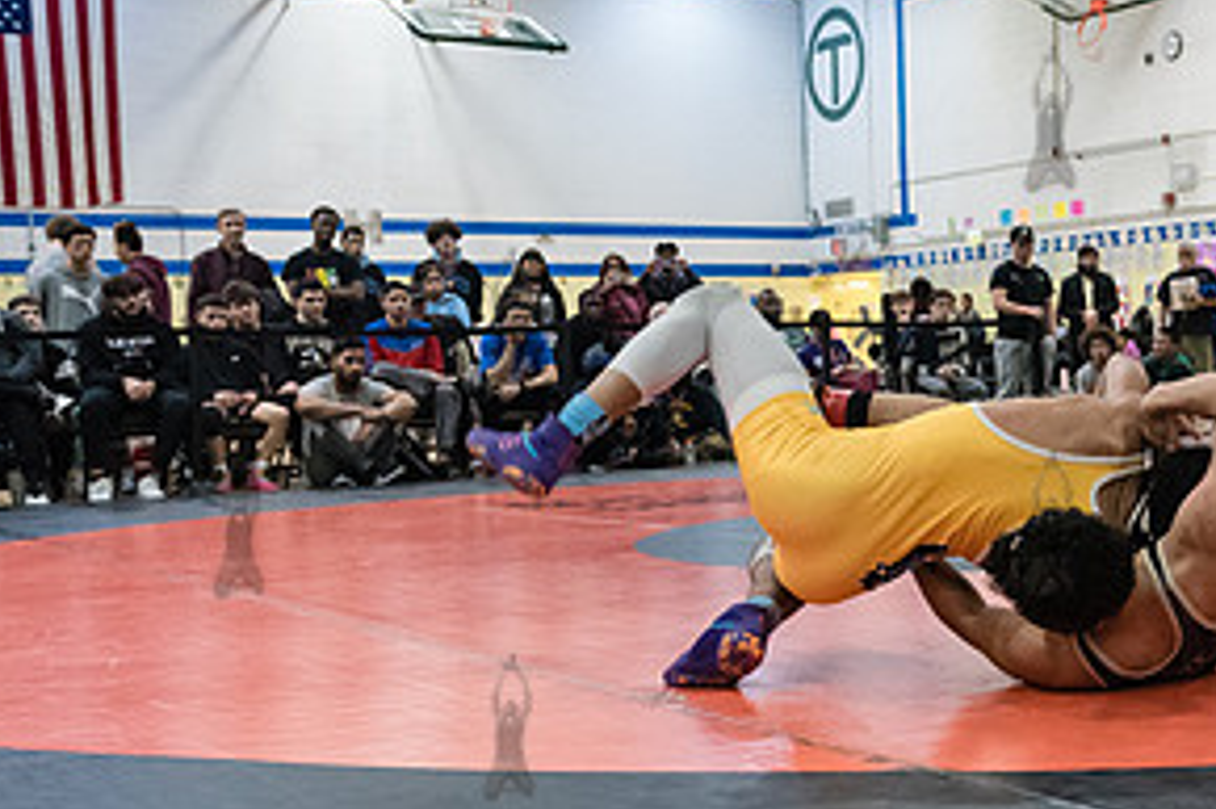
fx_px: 1958
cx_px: 1048
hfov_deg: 33.1
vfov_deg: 23.3
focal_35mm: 58
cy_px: 522
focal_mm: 29
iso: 8000
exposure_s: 1/500
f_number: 3.2
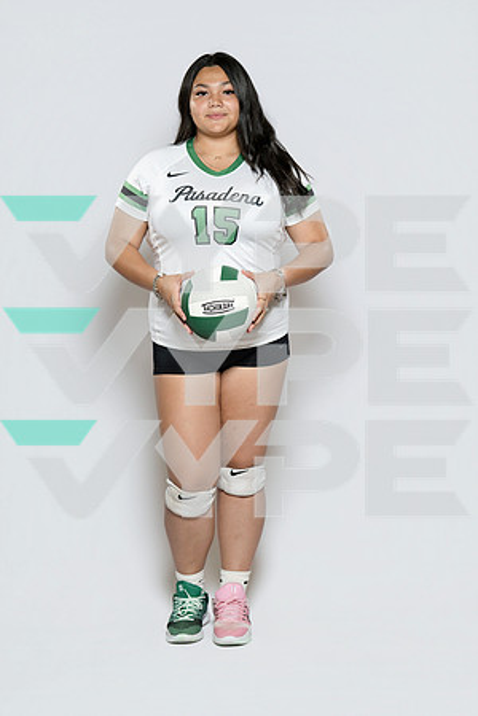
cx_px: 239
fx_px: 1693
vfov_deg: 23.9
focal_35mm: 85
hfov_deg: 16.1
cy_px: 358
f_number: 4
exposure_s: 1/100
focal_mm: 85
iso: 100
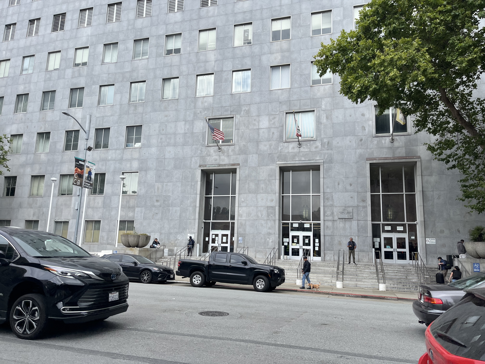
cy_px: 182
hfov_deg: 67.3
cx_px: 242
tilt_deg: +10.6
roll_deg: -0.8
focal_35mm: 26
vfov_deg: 53.1
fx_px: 364
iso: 50
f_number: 1.6
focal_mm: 5.1
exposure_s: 1/2410
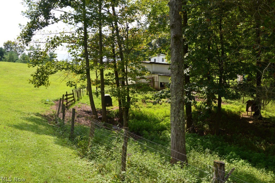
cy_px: 92
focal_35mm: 36
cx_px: 138
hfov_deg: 53.2
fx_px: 275
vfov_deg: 36.8
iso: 400
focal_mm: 24
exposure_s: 1/250
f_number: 10
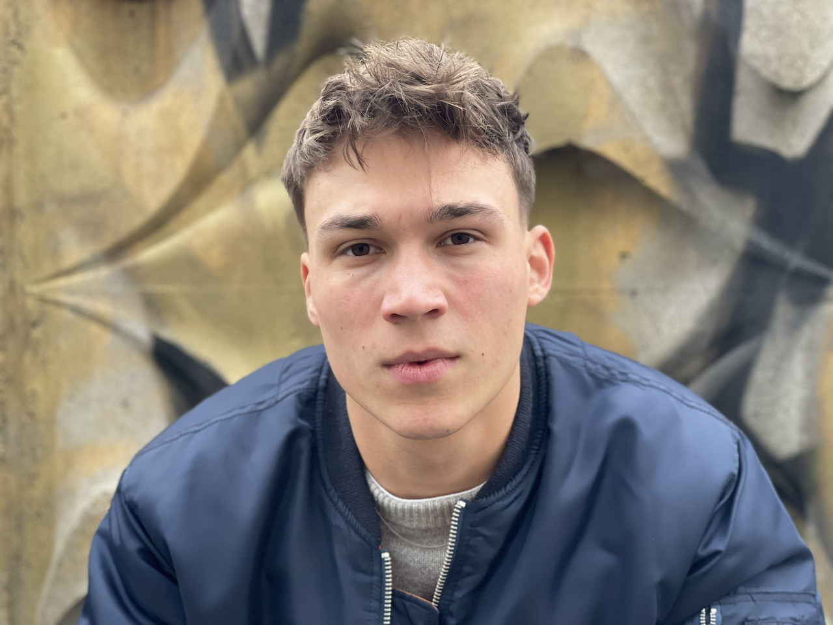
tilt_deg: -4.7
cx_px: 416
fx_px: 1251
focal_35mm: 52
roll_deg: -0.1
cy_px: 312
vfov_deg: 28.0
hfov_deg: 36.8
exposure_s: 1/122
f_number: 2
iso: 100
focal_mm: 6
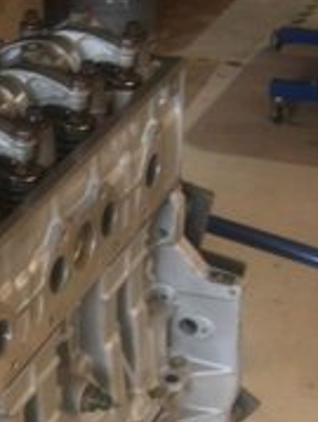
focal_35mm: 78
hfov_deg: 18.3
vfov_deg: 24.3
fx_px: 952
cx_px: -33
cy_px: 377
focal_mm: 3.85
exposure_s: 1/15
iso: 100
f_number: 2.8
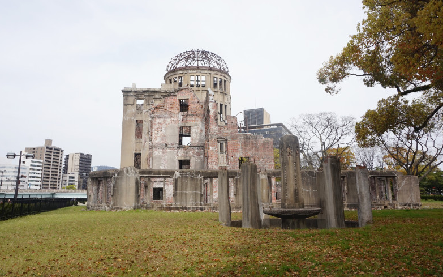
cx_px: 223
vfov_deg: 49.2
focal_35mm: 25
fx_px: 302
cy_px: 135
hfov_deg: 72.6
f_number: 14
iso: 100
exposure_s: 1/80
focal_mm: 16
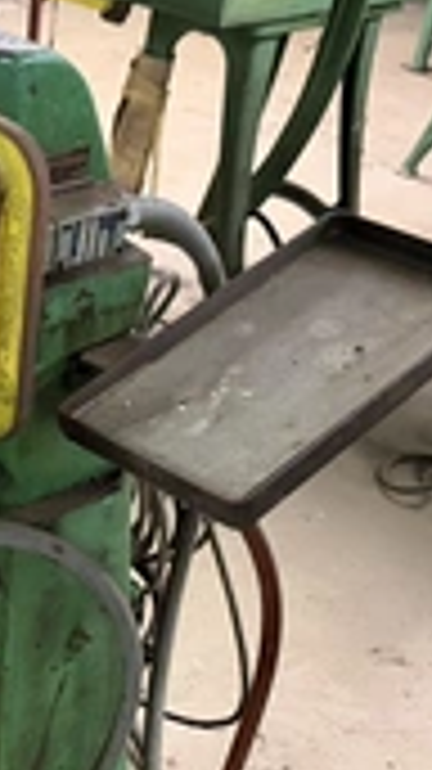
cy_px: 486
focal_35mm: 61
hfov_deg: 19.0
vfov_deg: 34.2
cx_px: -27
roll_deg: +2.6
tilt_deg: -34.0
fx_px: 1244
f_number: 1.78
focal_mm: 6.76
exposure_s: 1/60
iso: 800
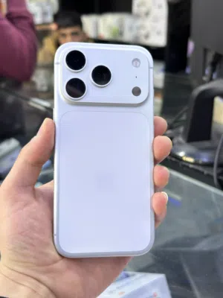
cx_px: 112
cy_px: 149
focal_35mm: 48
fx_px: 412
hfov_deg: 30.3
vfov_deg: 39.7
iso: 80
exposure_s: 1/100
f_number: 1.78
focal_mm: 6.86
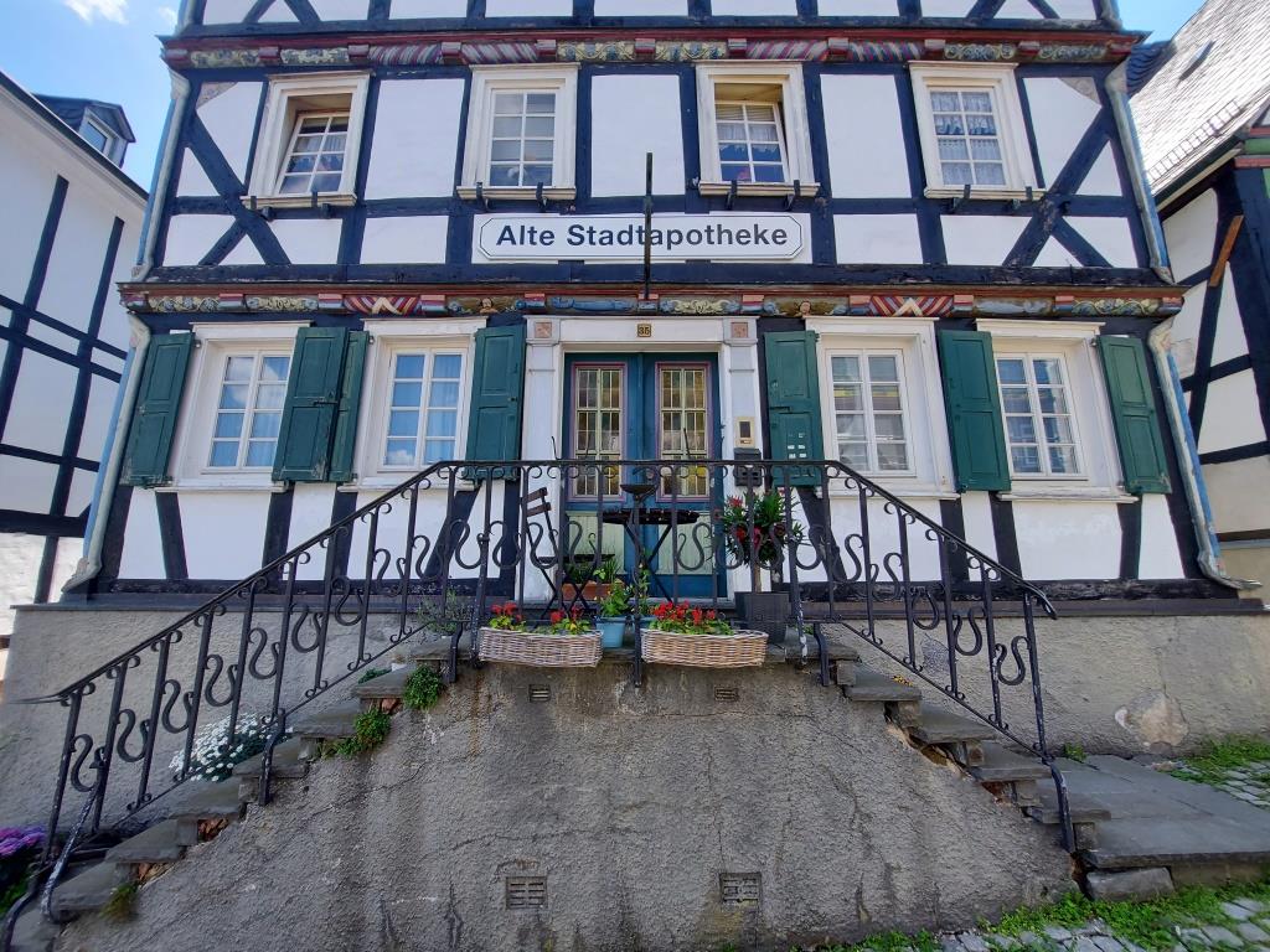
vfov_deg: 89.9
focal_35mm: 13
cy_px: 476
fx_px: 477
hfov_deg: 106.2
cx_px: 635
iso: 50
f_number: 2.2
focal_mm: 1.74
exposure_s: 1/324
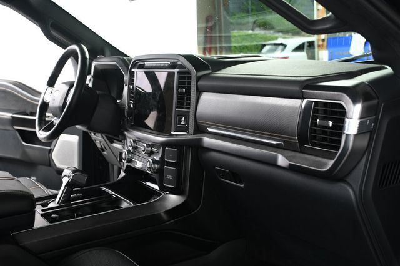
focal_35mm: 40
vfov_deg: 33.4
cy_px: 133
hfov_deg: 48.5
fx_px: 444
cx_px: 200
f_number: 4
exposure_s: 1/160
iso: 100
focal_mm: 27
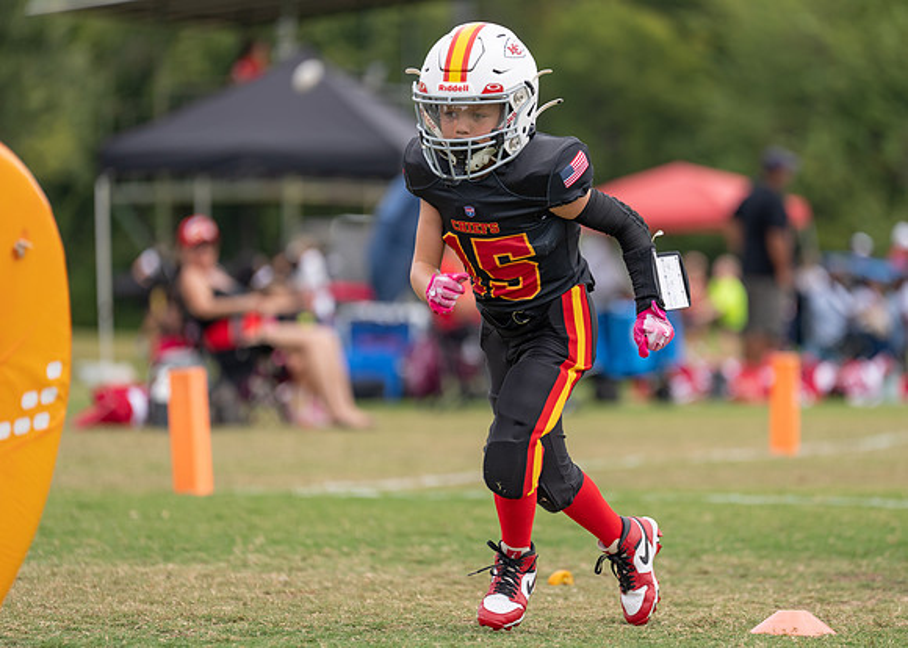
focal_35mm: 221
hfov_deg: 9.1
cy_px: 333
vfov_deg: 6.5
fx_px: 5700
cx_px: 514
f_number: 2.8
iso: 100
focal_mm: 197
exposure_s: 1/1600
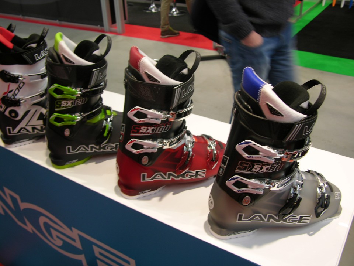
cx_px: 177
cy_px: 133
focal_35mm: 35
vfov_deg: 40.7
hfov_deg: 52.6
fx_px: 358
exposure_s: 1/16.5
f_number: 2.8
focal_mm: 9
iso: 50
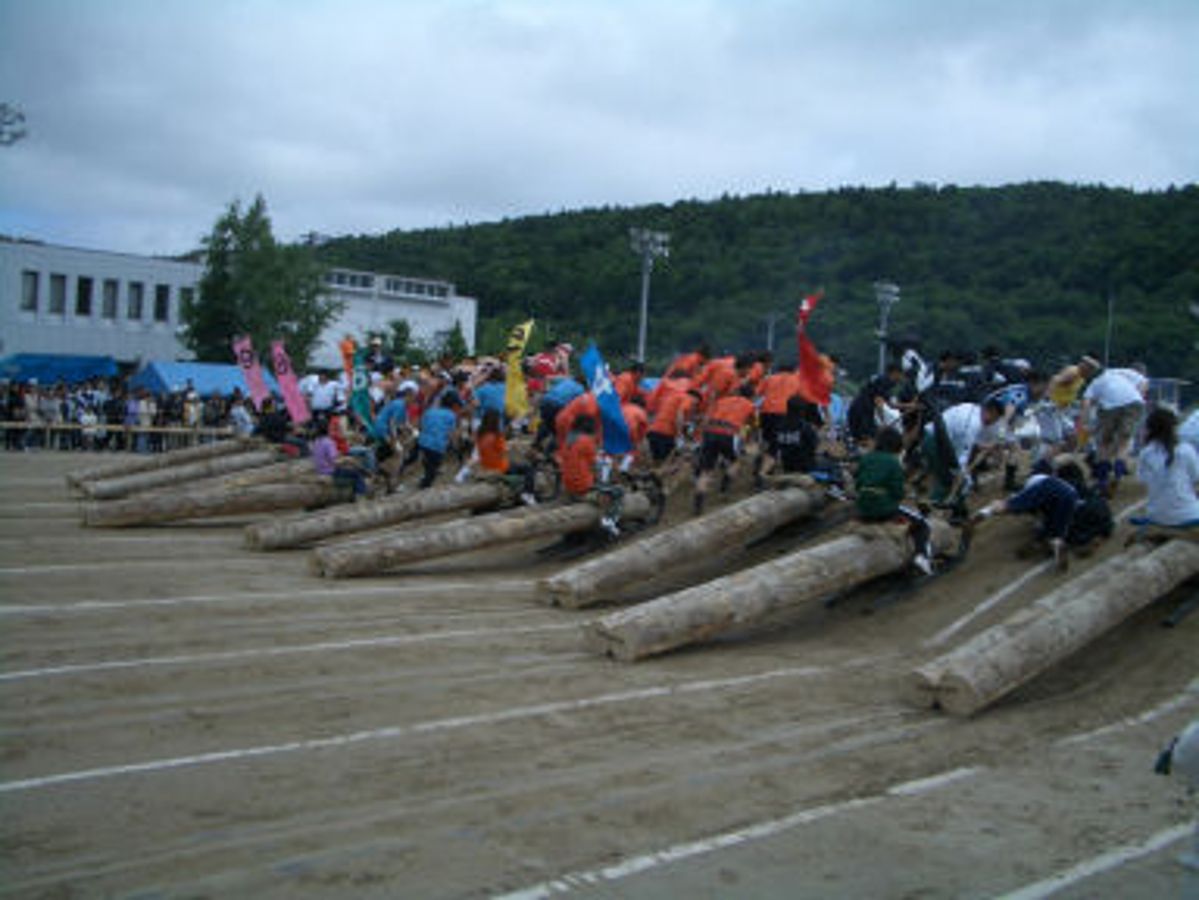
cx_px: 600
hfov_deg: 52.6
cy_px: 450
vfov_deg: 40.7
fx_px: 1212
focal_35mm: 35
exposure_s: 1/1000
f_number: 4.3
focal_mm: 5.8
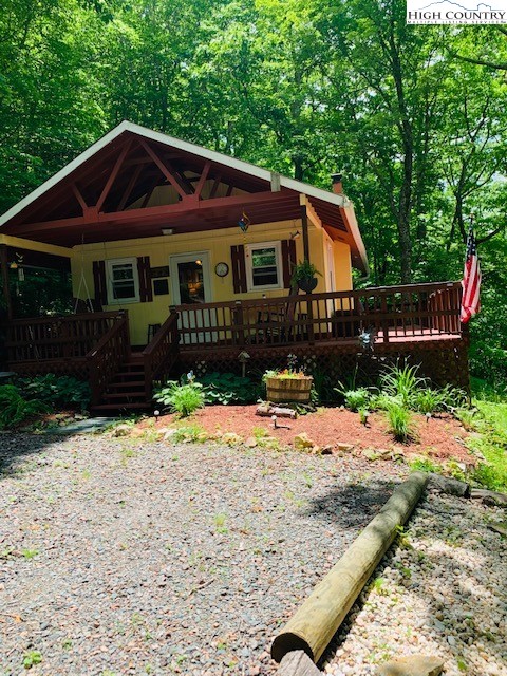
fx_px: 508
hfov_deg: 53.1
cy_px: 338
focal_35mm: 26
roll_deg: +4.2
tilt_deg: +0.1
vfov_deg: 67.3
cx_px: 254
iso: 25
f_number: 1.8
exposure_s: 1/732
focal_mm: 4.25
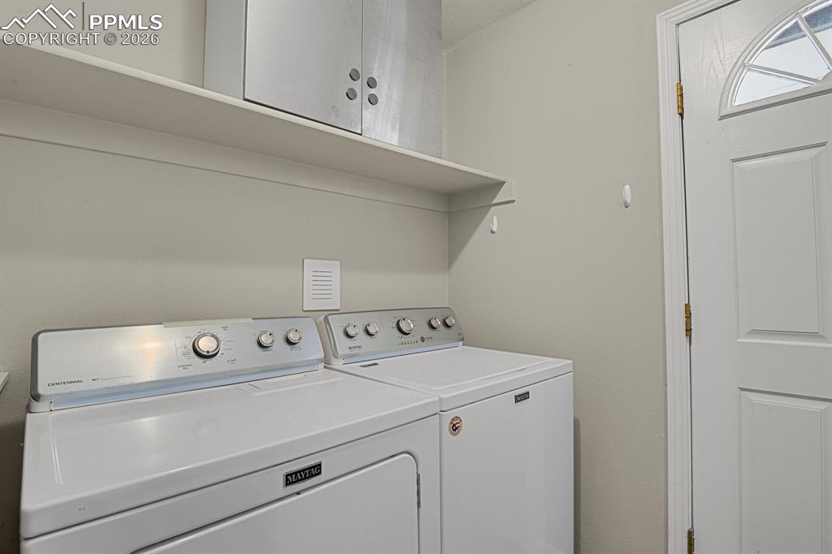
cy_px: 277
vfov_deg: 70.4
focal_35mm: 17
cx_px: 416
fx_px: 393
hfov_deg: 93.3
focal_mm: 17
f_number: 8
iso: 250
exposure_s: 15
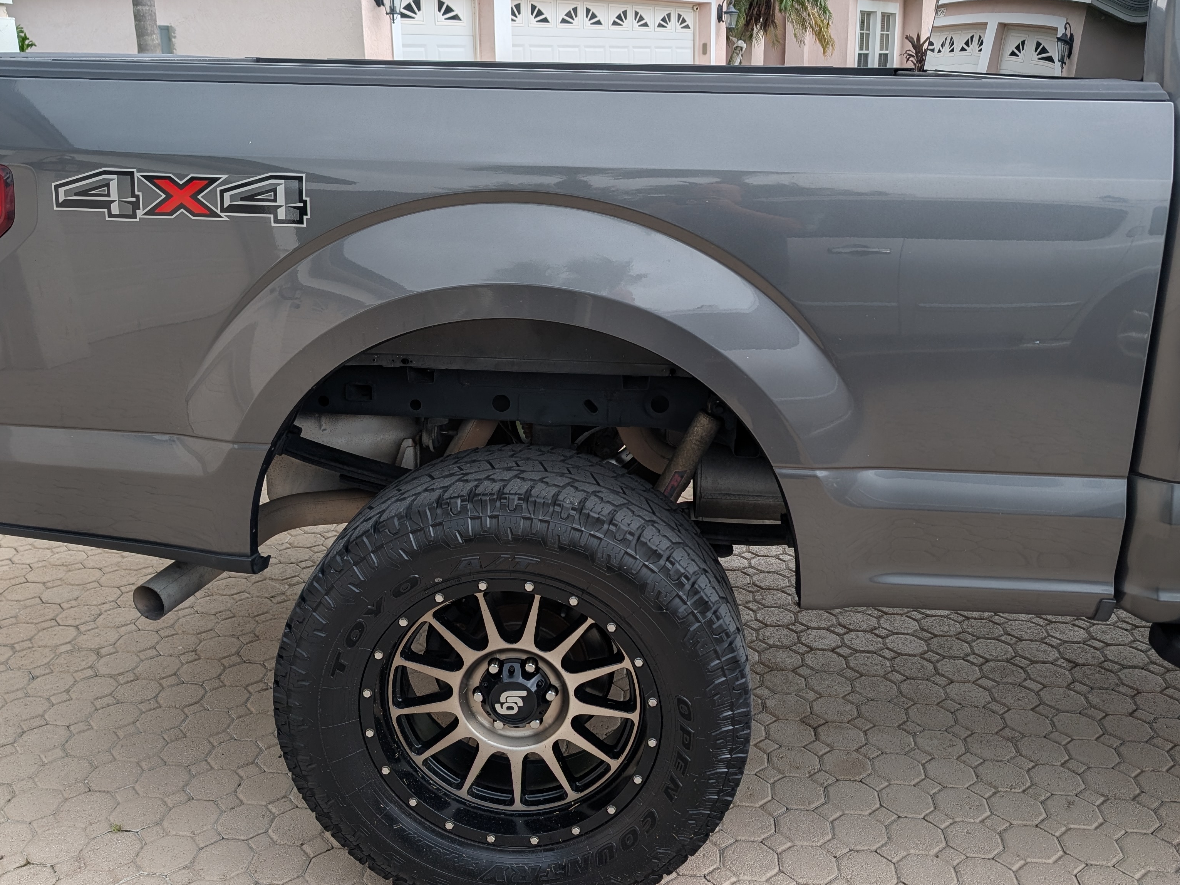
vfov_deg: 44.1
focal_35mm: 32
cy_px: 421
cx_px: 597
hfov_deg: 56.8
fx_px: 1091
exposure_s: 1/66.5
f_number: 1.68
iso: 14
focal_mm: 6.9
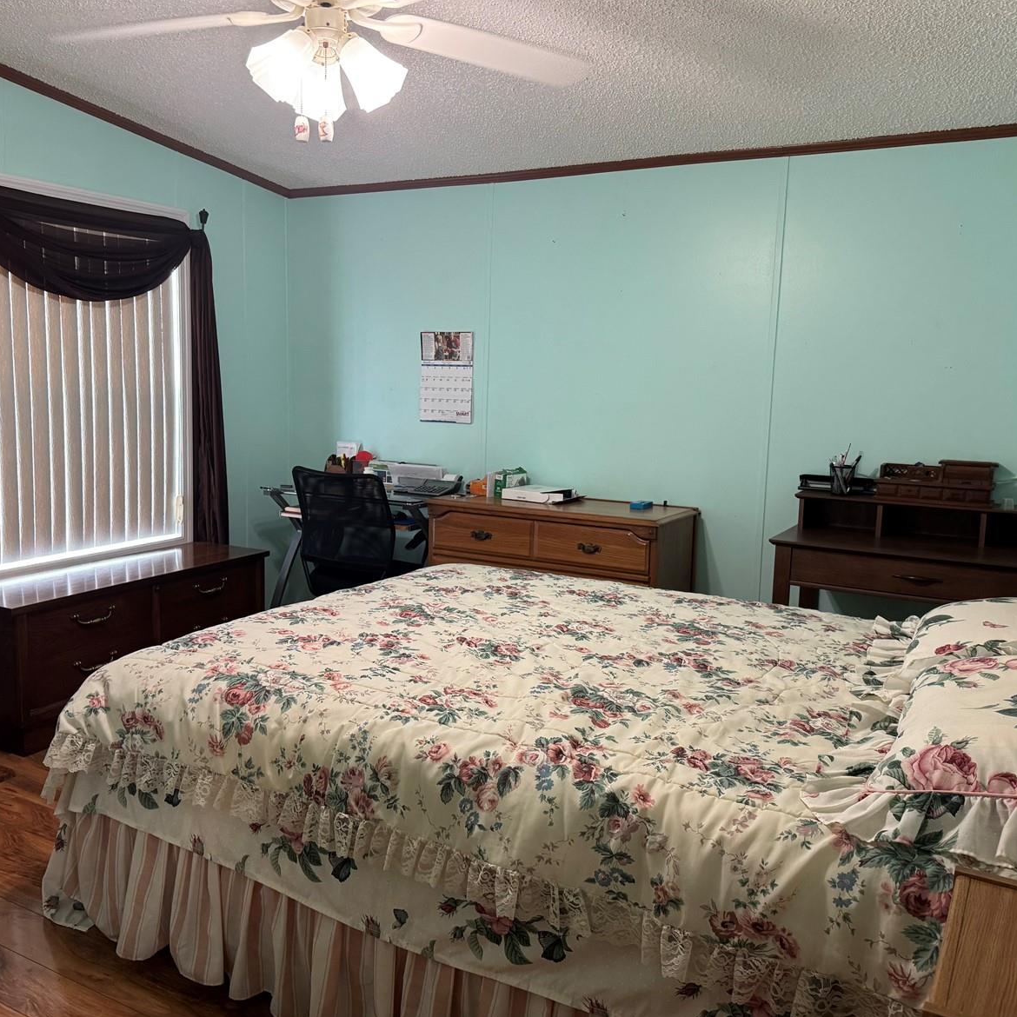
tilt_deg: -7.9
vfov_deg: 55.6
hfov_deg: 55.6
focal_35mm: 29
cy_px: 506
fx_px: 964
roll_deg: -1.7
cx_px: 484
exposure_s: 1/60
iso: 320
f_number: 1.78
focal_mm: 6.76
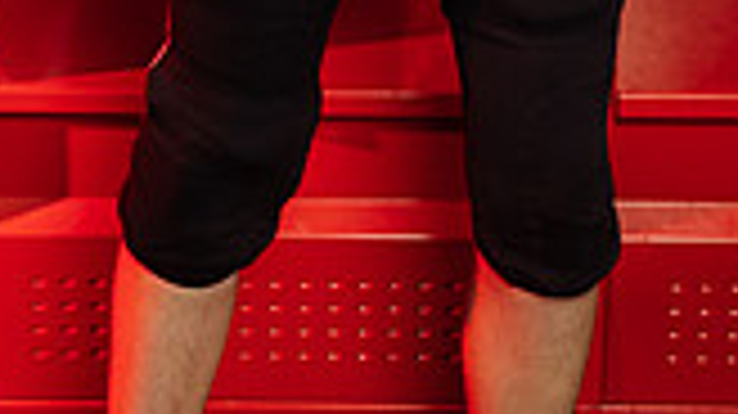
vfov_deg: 9.9
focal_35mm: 109
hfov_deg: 19.6
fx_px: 2132
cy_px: -554
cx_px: 328
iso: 250
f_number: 6.3
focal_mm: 38
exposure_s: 1/250
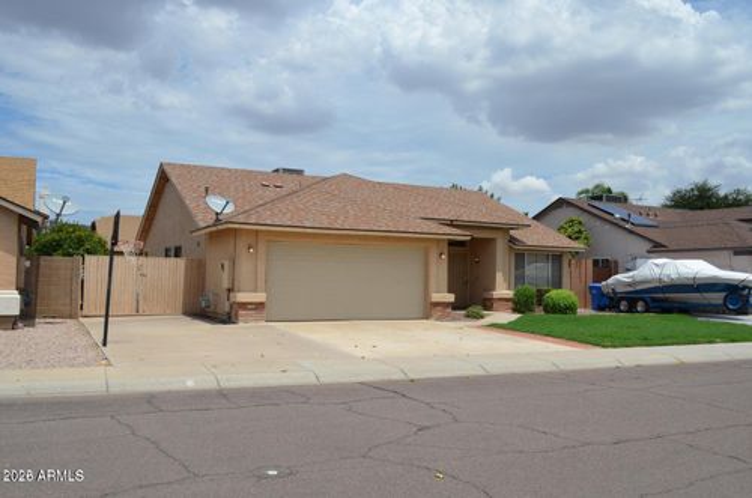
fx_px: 688
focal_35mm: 33
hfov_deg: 57.3
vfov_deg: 39.8
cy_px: 249
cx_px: 376
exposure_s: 1/2000
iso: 360
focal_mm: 22
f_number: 8
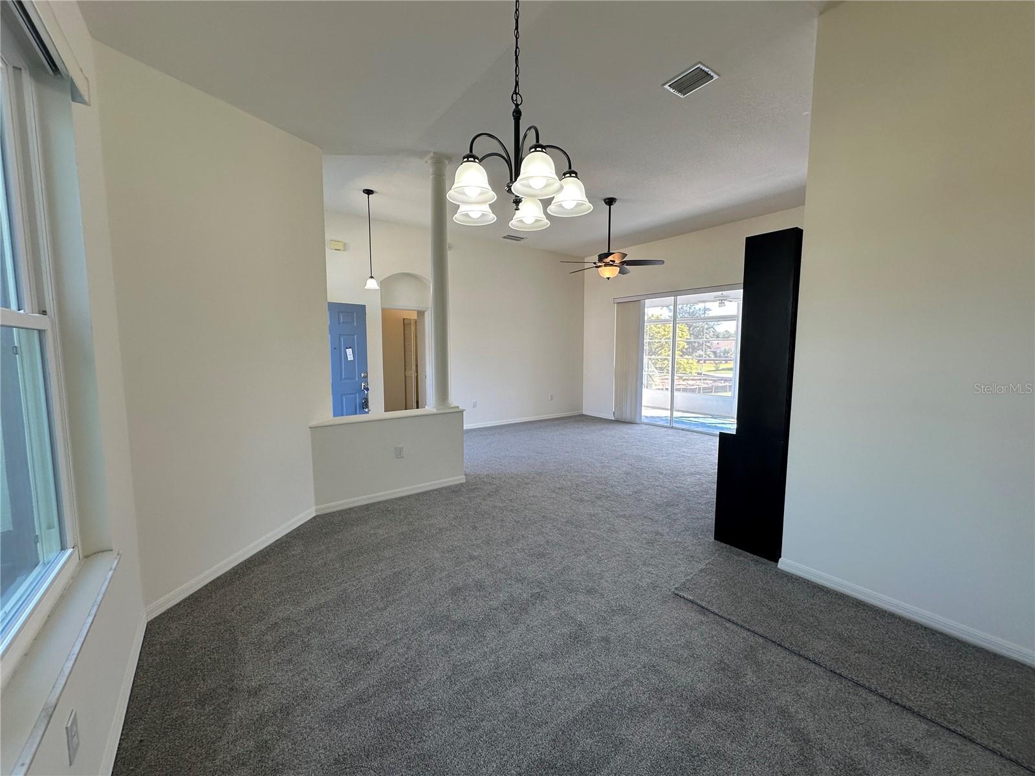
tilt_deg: -6.2
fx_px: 419
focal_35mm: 14
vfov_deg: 85.7
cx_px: 518
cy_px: 388
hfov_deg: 102.1
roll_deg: -1.1
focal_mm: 2.22
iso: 80
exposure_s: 1/120
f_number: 2.2
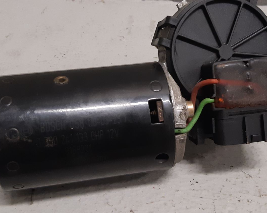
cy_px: 92
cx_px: 146
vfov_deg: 30.8
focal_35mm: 49
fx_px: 387
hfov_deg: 38.0
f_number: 1.7
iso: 200
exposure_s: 1/50
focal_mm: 3.93
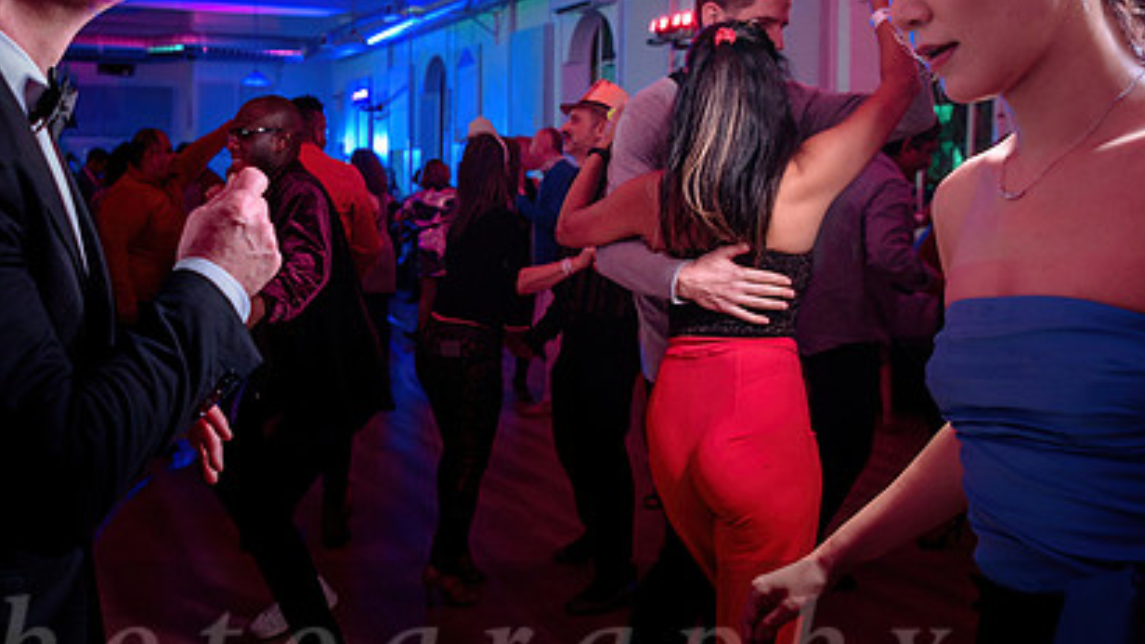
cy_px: 233
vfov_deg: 31.0
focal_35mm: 38
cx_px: 394
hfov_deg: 51.9
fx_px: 1153
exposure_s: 1/60
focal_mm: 24
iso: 800
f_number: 3.5
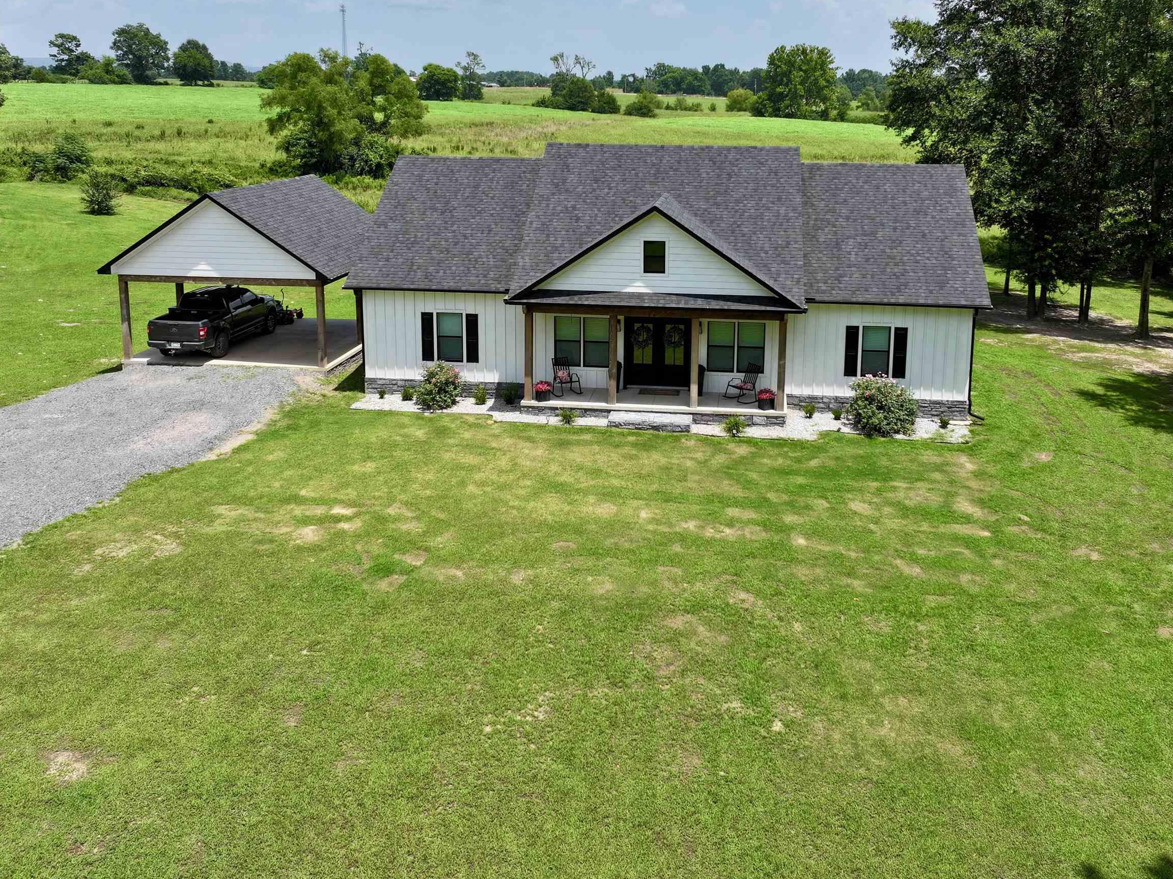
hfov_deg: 56.8
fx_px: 1084
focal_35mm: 32
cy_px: 294
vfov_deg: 43.5
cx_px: 631
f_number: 2.8
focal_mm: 12.29
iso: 100
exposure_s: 1/1600
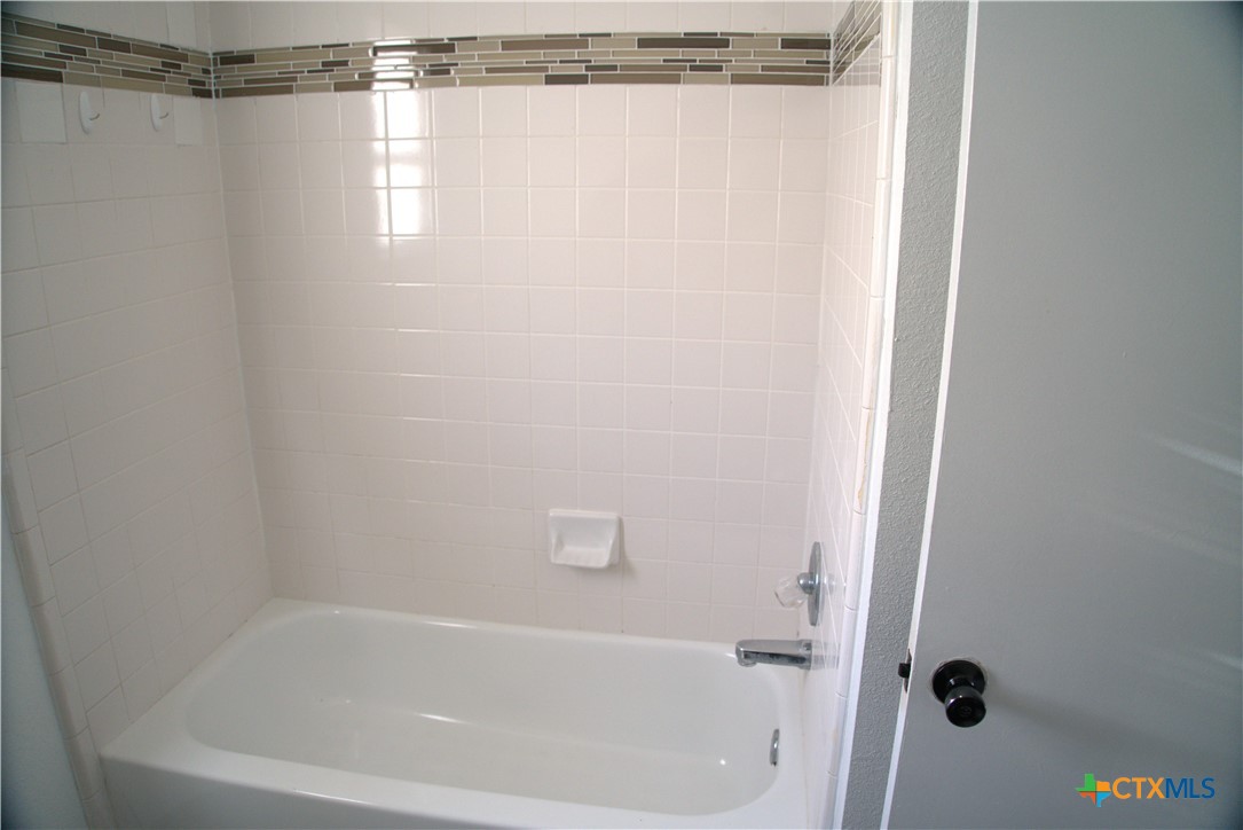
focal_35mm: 24
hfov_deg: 73.7
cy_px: 415
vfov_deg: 53.2
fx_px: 829
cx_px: 622
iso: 800
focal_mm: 24
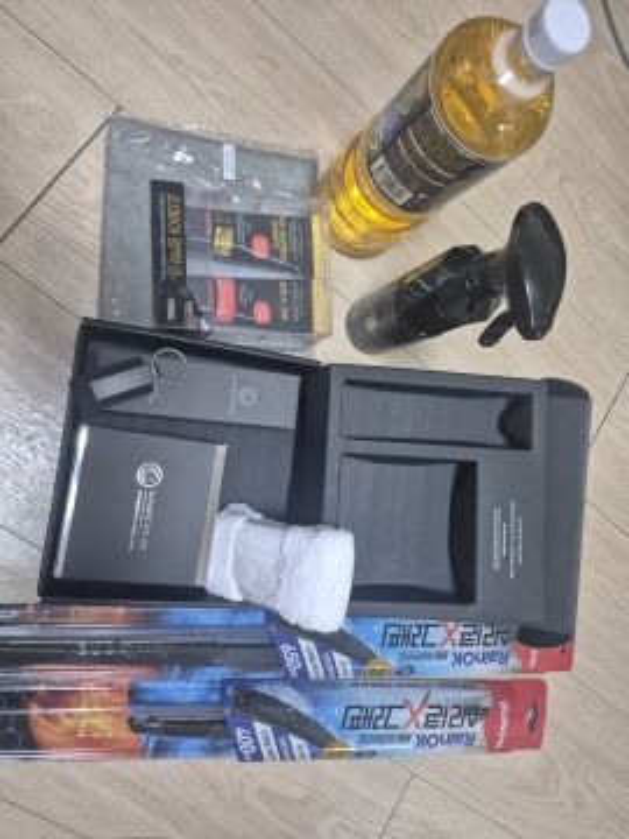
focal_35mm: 23
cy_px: 420
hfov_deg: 58.9
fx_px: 557
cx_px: 314
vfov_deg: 73.9
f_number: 1.8
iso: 800
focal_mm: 5.4
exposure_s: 1/120
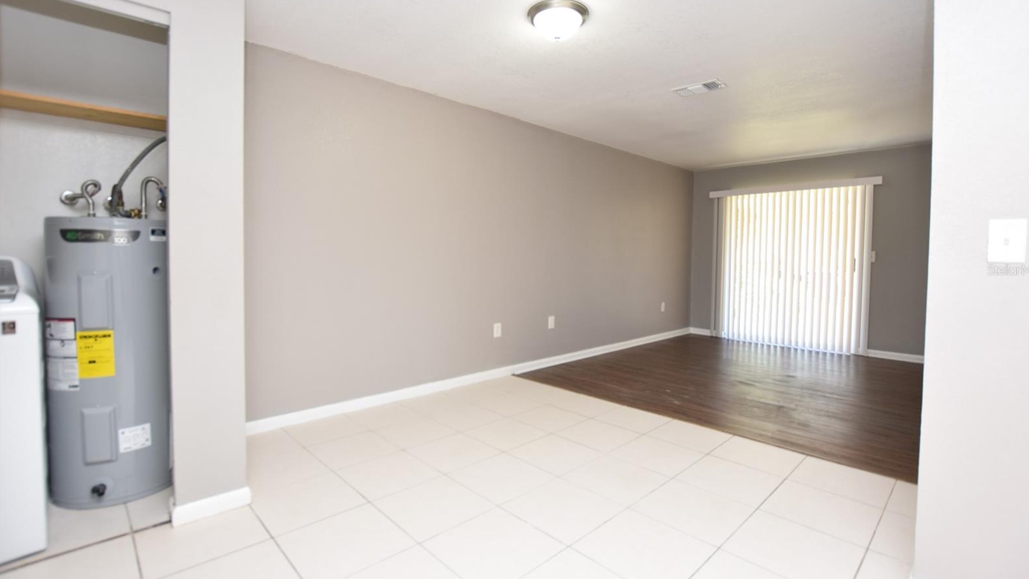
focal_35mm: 16
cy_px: 270
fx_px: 437
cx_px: 522
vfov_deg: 67.0
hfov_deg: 99.4
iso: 280
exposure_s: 1/60
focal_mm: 10
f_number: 4
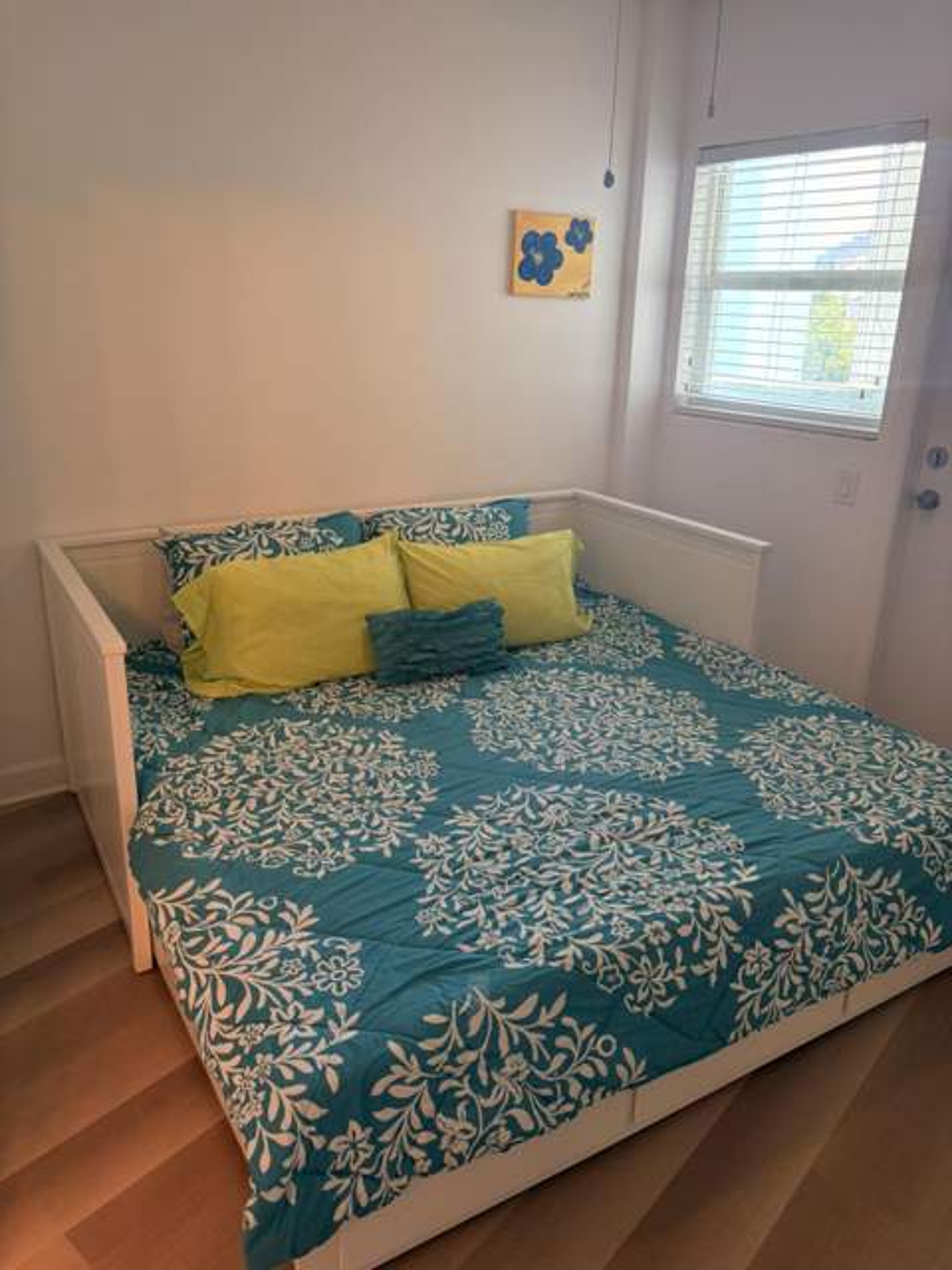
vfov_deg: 67.3
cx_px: 476
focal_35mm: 26
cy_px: 635
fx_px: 953
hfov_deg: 53.1
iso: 160
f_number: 1.6
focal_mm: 5.96
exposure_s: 1/60
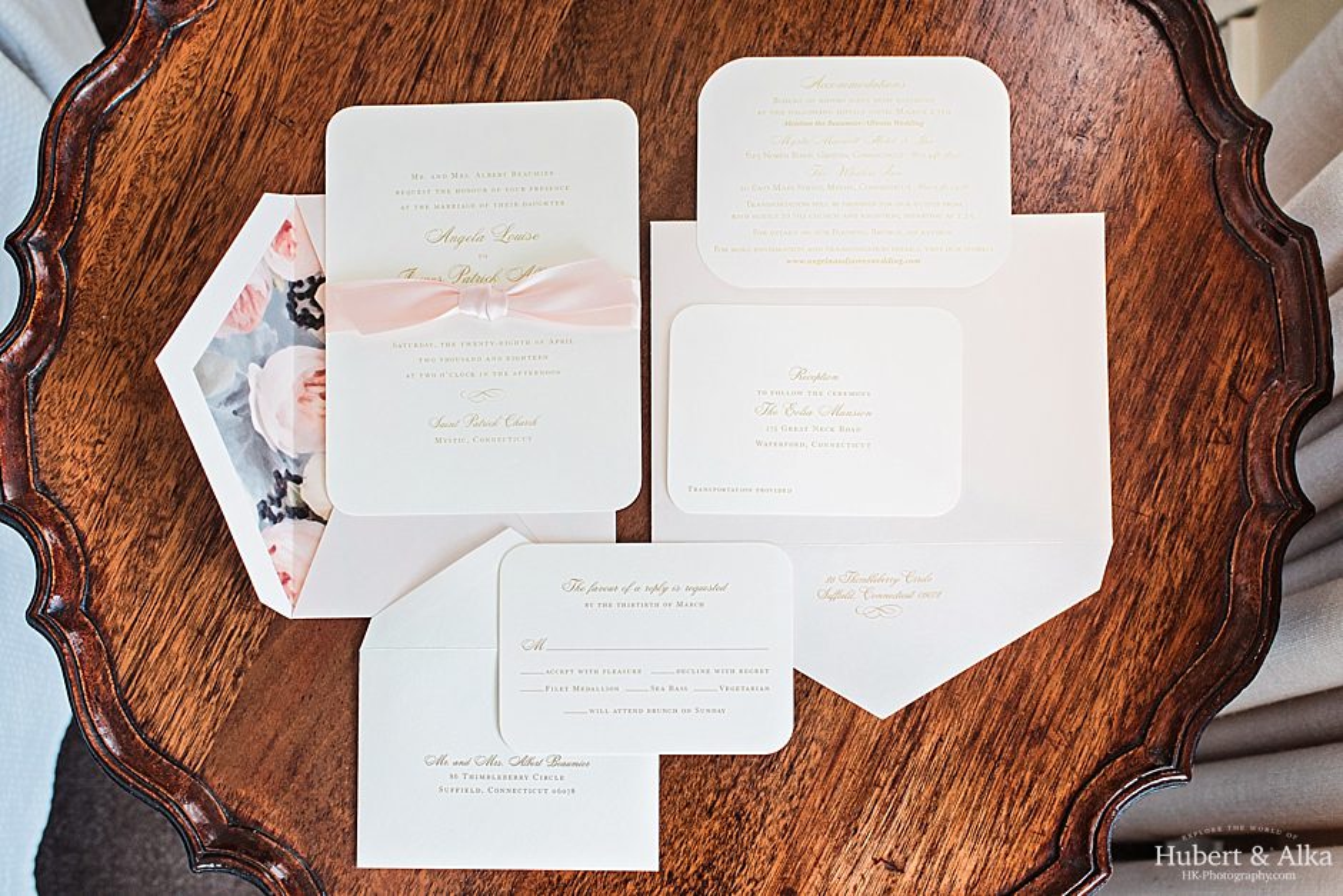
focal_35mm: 35
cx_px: 672
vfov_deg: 37.9
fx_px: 1306
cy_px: 448
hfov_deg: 54.4
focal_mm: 35
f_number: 5.6
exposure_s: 1/160
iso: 800
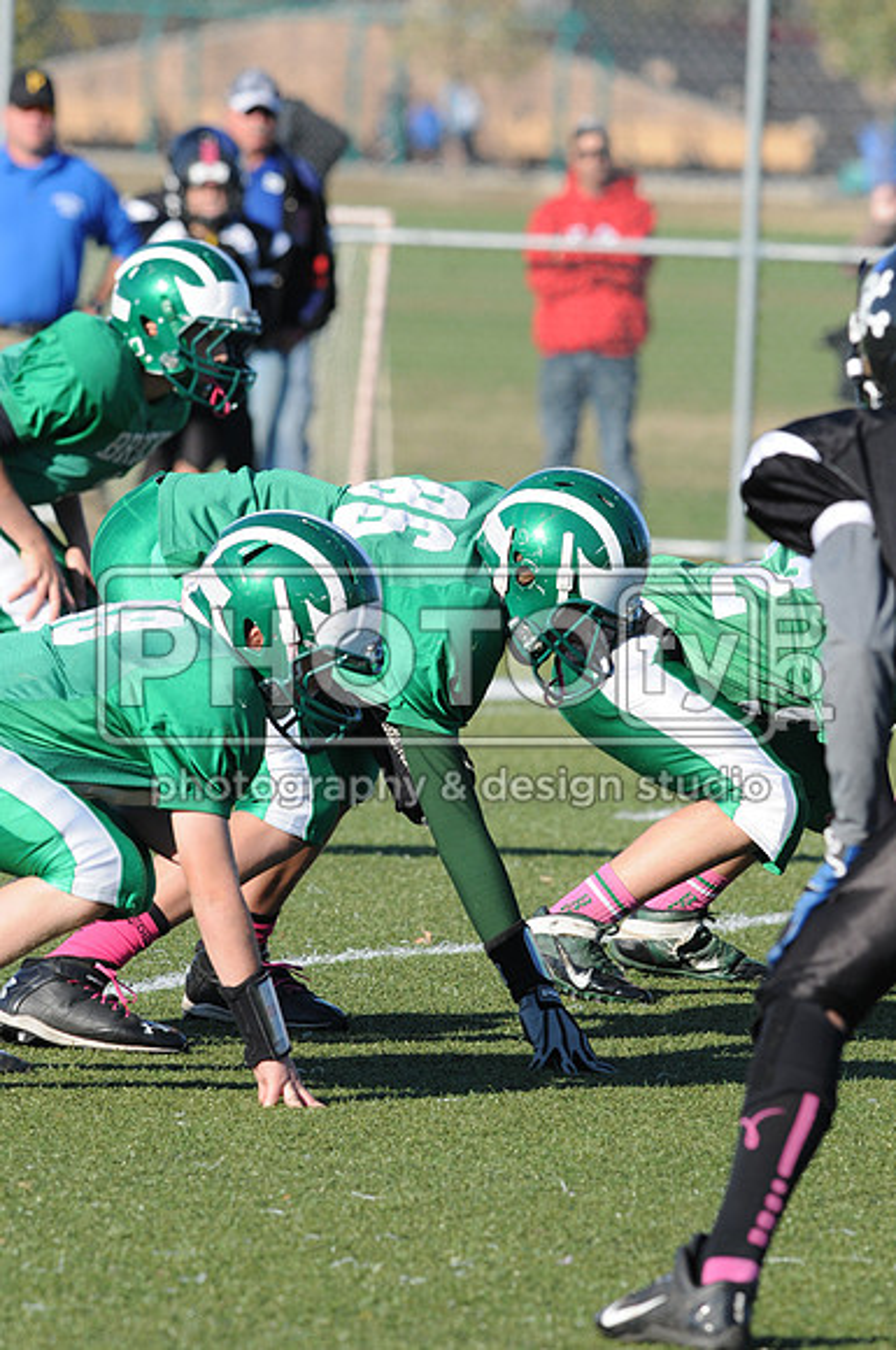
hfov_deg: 3.0
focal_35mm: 450
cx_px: 448
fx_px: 16849
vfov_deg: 4.6
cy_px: 675
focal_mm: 300
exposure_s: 1/500
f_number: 7.1
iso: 200
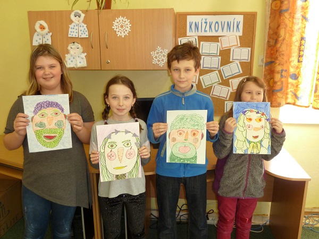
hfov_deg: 60.0
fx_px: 276
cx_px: 160
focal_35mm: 30
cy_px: 120
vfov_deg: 46.8
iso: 200
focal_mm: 5
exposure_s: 1/30
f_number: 3.4
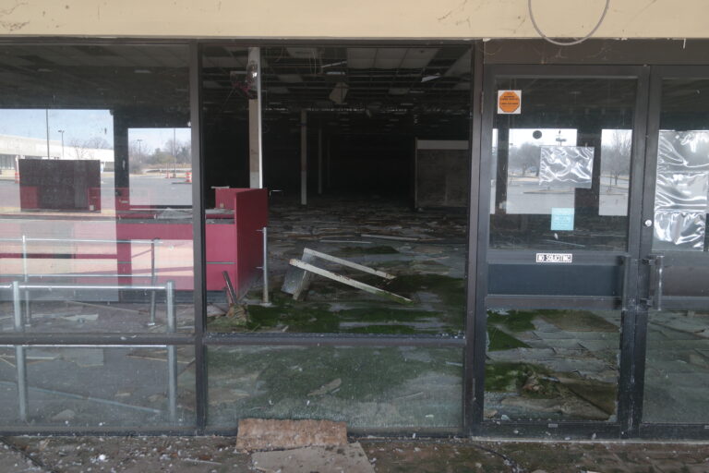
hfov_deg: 61.9
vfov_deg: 43.6
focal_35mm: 30
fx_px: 591
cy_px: 236
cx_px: 354
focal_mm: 20
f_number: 3.5
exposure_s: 1/60
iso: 200
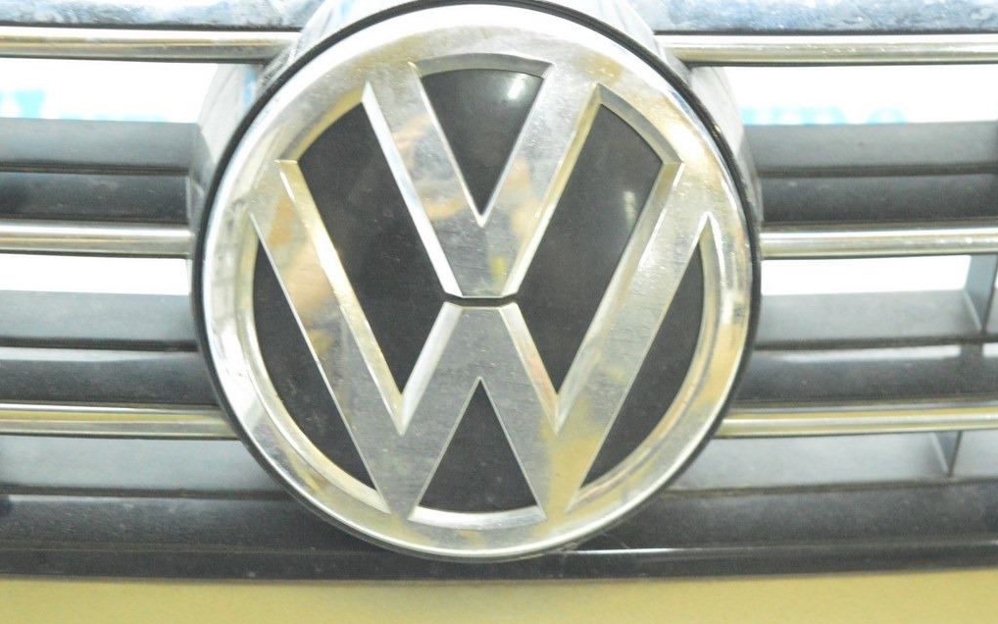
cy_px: 295
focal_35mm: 85
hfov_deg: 24.5
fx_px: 2298
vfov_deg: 15.4
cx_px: 501
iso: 6400
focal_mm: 55
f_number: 5.6
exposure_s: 1/30
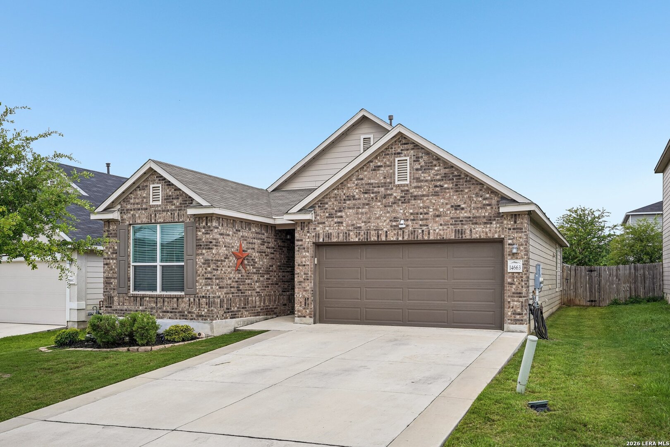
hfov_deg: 60.3
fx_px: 577
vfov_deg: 42.3
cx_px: 335
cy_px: 224
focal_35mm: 31
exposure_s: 1/200
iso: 100
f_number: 8
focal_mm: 31
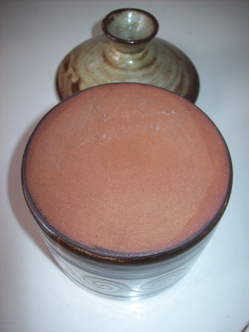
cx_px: 124
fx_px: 345
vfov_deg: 51.4
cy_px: 166
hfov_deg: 39.6
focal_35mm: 36
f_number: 2.7
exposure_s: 1/64
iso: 80
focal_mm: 6
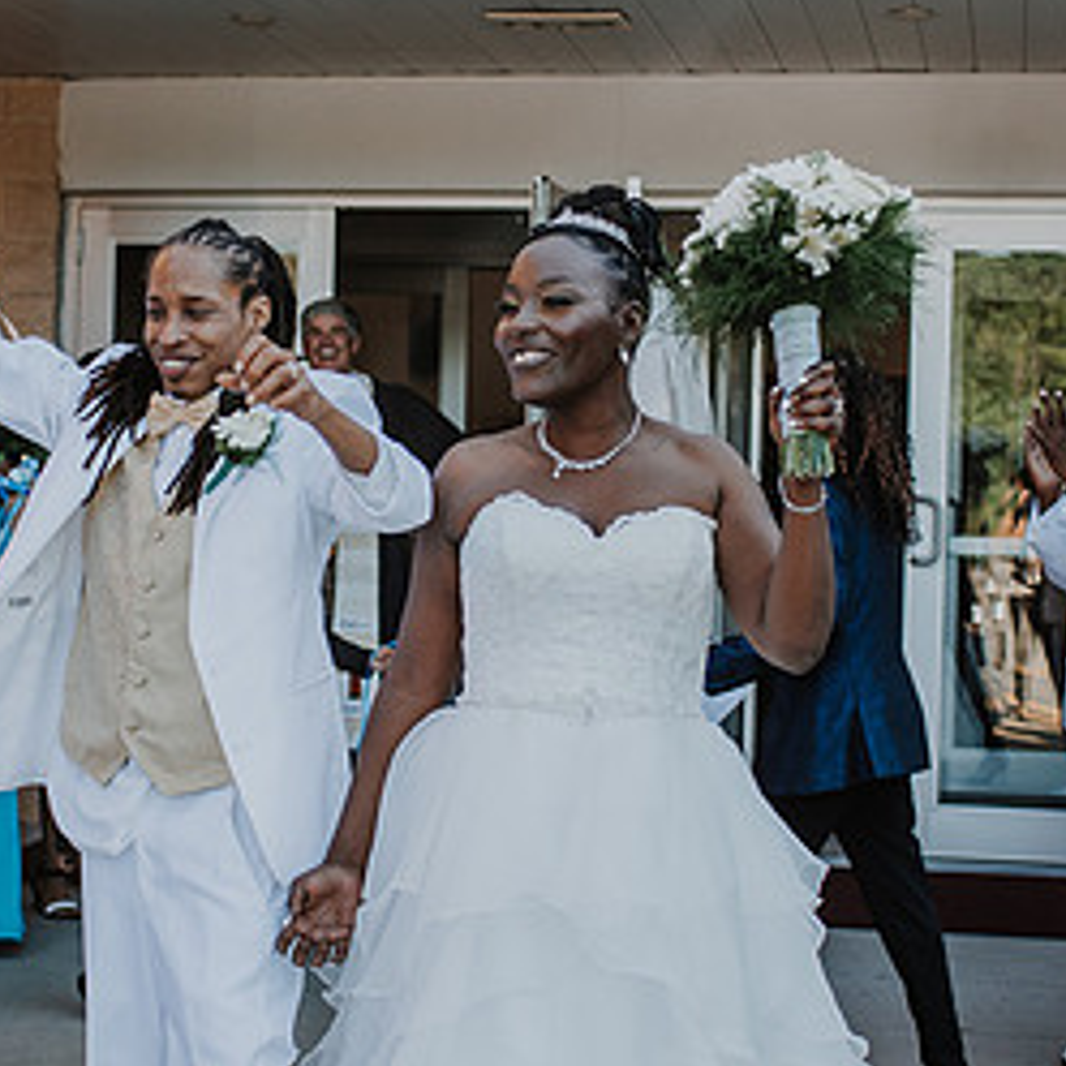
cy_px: 497
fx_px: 2787
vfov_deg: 21.6
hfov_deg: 21.6
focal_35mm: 80
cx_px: 355
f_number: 3.2
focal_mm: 35
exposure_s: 1/1250
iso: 280
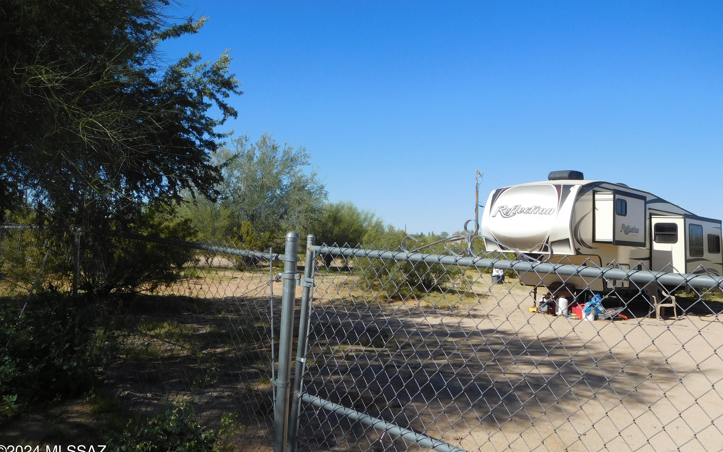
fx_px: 532
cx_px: 362
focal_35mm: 27
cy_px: 200
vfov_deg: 45.9
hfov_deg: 68.4
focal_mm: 4.5
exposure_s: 1/500
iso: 125
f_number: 6.8
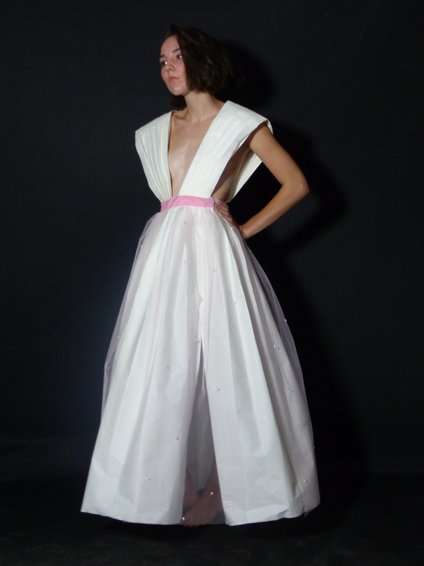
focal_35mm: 49
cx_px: 212
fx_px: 800
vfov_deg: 38.9
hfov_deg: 29.7
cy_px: 283
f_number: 2.8
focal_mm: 8.4
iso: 400
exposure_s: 1/50
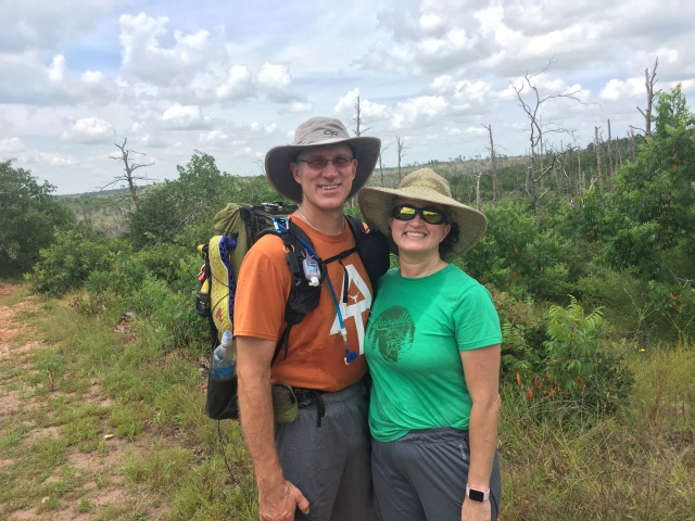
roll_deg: +3.4
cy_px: 260
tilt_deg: -6.1
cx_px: 348
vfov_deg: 48.2
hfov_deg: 61.7
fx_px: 582
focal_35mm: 29
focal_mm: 4.15
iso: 25
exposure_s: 1/663
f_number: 2.2
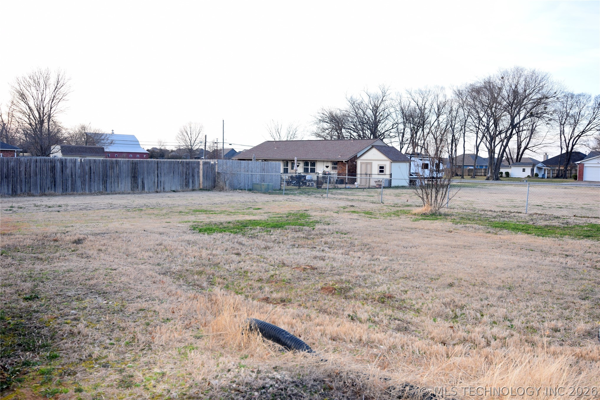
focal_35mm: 30
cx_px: 300
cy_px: 200
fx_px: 500
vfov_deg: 43.6
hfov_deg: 61.9
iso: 400
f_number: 5.6
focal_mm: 20
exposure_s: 1/125
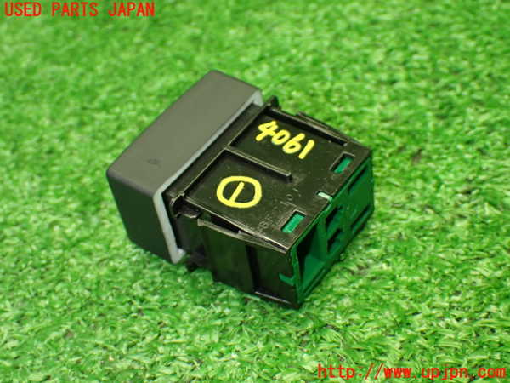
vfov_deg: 25.2
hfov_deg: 33.2
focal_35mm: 58
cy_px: 192
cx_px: 255
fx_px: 855
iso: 800
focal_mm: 10.35
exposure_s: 1/60
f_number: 3.5
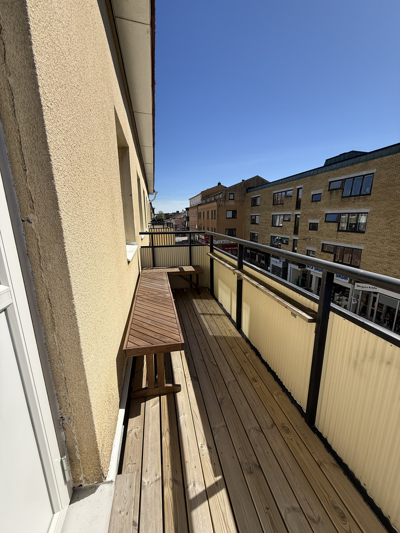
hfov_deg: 85.7
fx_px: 216
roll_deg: +1.7
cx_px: 200
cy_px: 266
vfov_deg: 102.1
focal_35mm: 14
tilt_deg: -11.0
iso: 50
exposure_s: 1/2092
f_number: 2.2
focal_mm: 2.22
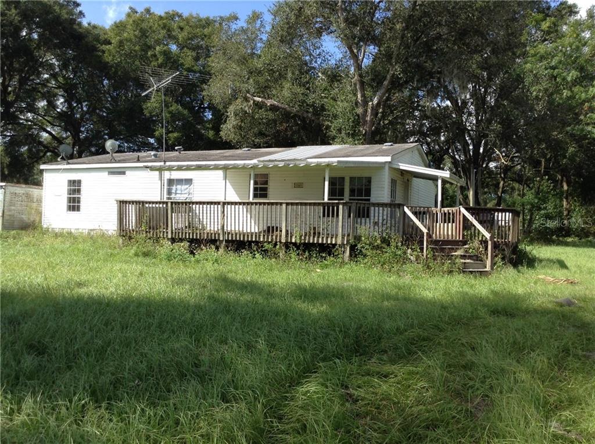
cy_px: 222
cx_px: 298
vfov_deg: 42.8
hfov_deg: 55.4
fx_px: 566
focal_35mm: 33
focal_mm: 3.3
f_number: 2.4
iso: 32
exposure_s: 1/541
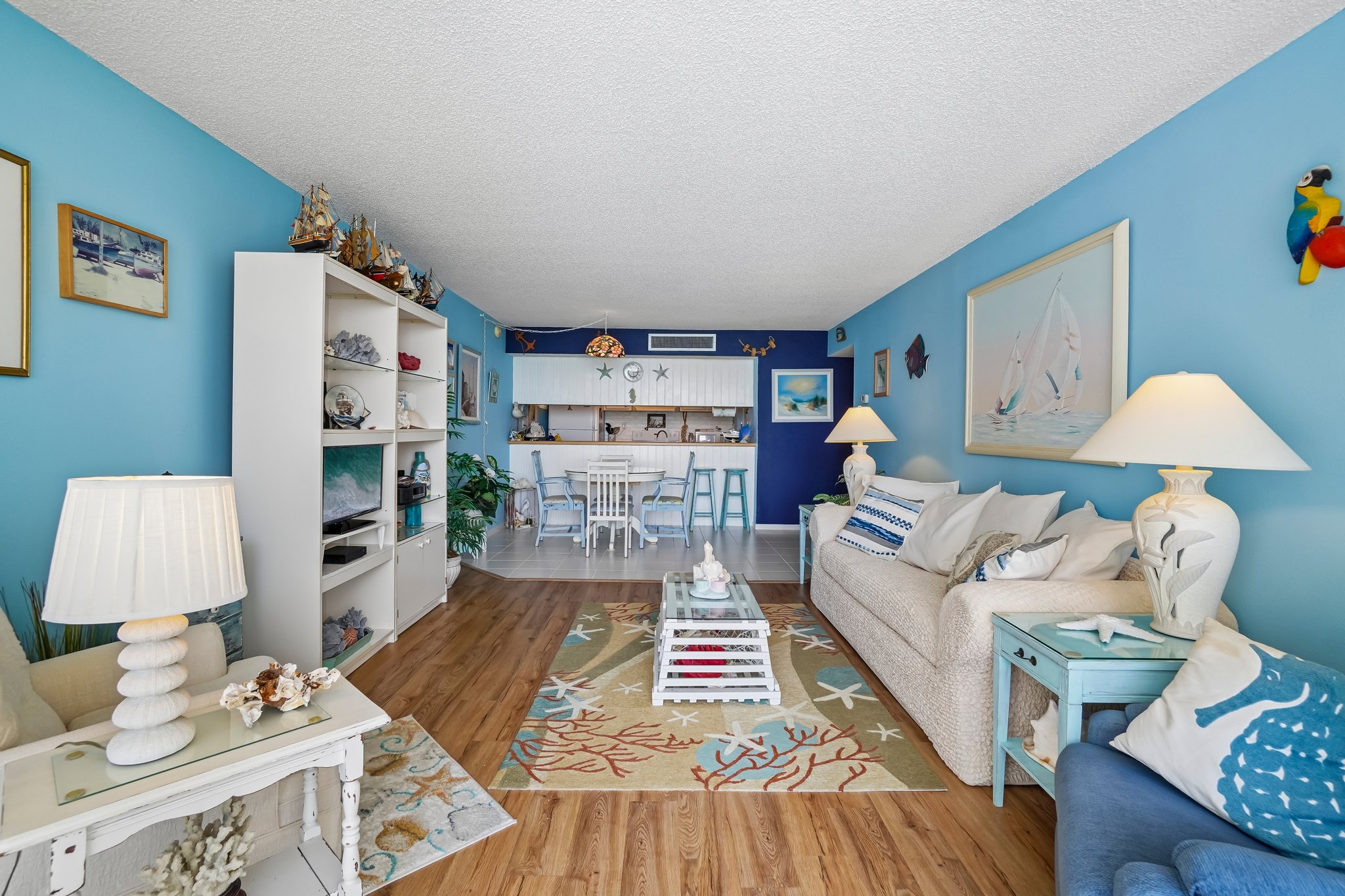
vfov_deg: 77.3
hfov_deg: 100.4
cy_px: 448
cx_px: 672
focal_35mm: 15
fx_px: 560
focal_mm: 10
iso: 160
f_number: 8
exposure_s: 1/30
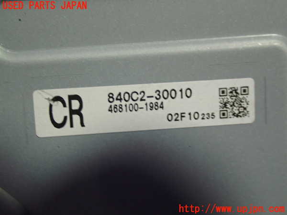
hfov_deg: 35.5
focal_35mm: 54
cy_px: 108
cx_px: 144
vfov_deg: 27.0
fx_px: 448
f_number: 3.3
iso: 250
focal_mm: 9.65
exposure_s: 1/50
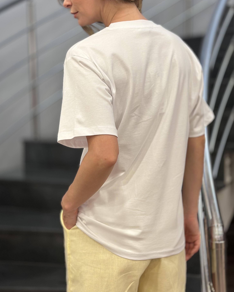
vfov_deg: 28.7
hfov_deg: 23.1
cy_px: 122
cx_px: 110
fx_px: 571
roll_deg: +0.4
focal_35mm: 66
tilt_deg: -5.7
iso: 80
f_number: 1.78
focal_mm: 6.86
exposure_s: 1/50
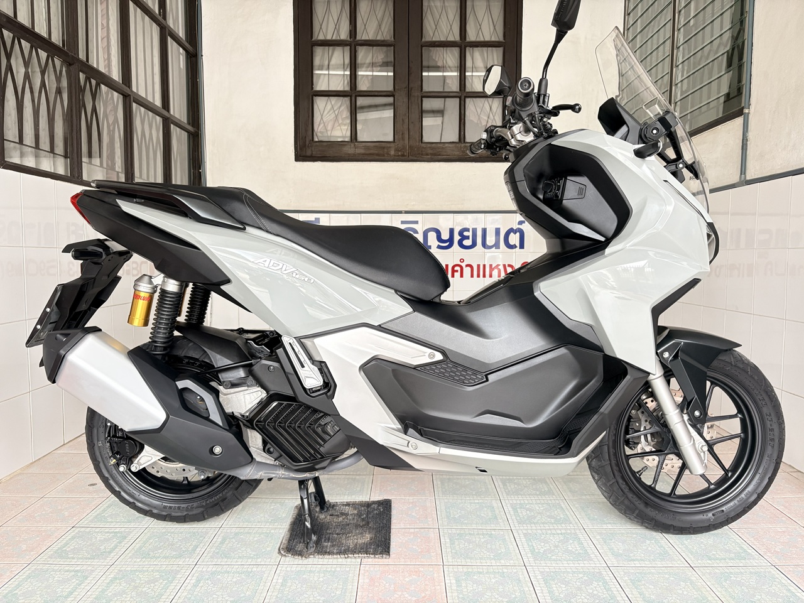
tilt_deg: -4.5
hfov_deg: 67.3
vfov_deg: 53.1
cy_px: 302
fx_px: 604
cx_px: 402
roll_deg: +0.4
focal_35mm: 26
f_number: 1.6
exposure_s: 1/60
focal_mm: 5.96
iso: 160
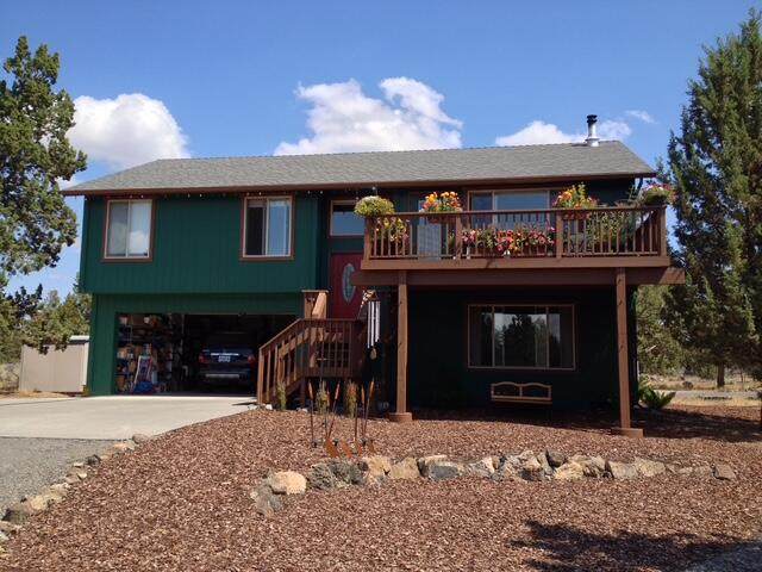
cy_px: 286
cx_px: 381
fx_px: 770
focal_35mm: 35
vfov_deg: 40.7
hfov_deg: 52.6
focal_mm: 4.28
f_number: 2.4
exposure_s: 1/812
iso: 50
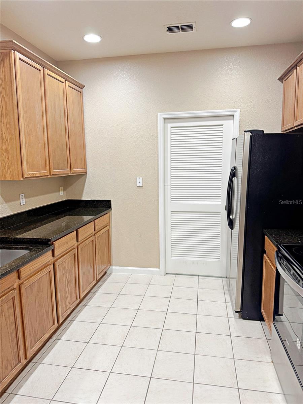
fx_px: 280
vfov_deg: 71.6
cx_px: 152
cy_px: 202
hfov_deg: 56.8
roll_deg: +1.5
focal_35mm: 24
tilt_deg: -8.9
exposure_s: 1/60
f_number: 1.78
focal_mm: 6.76
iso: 160
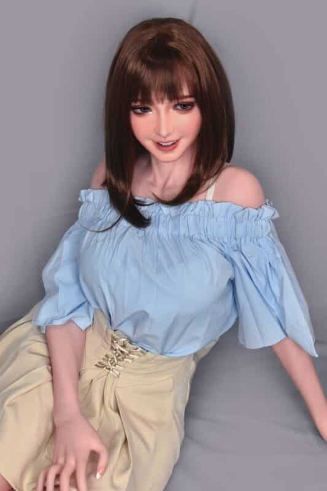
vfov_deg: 26.0
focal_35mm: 78
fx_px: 1063
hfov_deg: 17.5
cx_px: 164
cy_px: 246
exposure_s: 1/80
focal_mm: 52
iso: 1000
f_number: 6.3
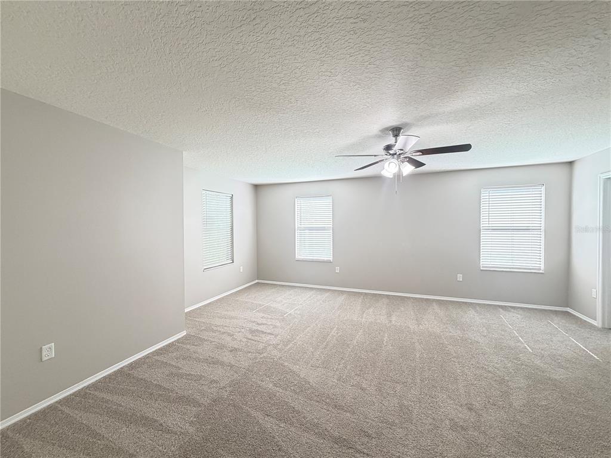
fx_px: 247
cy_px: 229
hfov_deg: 102.1
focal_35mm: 14
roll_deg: +0.7
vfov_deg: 85.7
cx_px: 306
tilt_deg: -0.8
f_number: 2.2
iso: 250
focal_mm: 2.22
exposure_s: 1/60
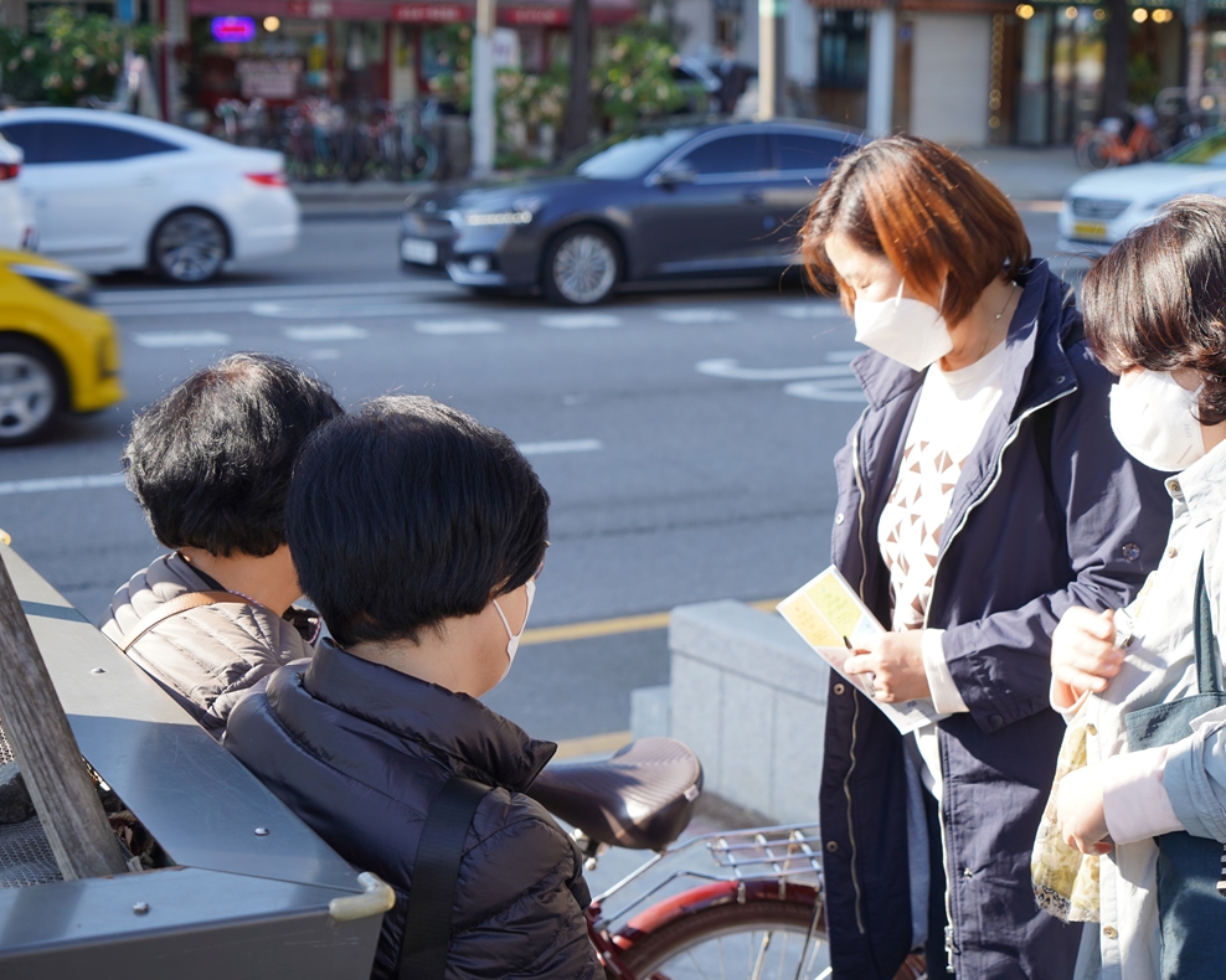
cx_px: 735
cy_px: 486
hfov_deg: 29.1
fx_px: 2358
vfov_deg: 23.5
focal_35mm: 65
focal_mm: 57
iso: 100
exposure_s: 1/160
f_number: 4.5
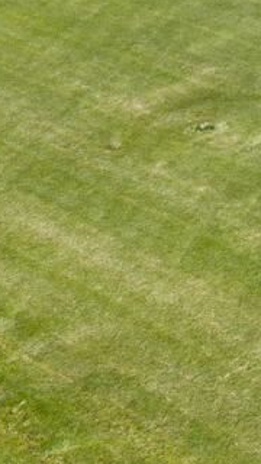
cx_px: 760
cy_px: -77
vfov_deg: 18.5
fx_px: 1353
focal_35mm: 110
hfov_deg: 9.1
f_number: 5.6
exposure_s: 1/240
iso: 100
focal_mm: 14.45
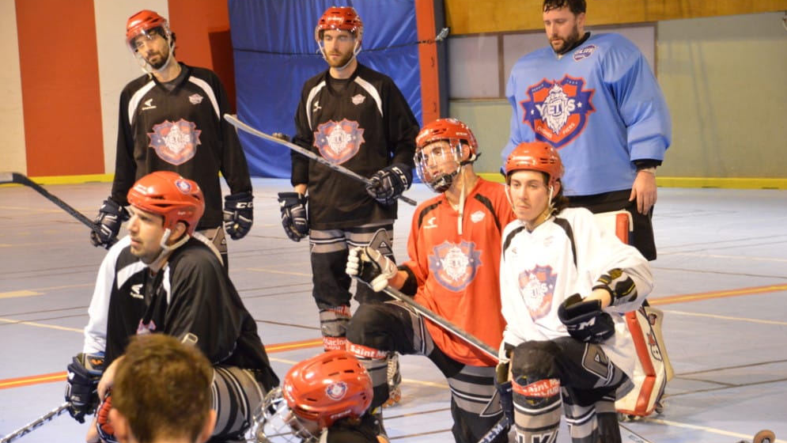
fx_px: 2140
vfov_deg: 11.8
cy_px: 239
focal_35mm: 103
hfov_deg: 20.8
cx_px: 395
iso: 3200
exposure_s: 1/100
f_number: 5.3
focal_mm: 65
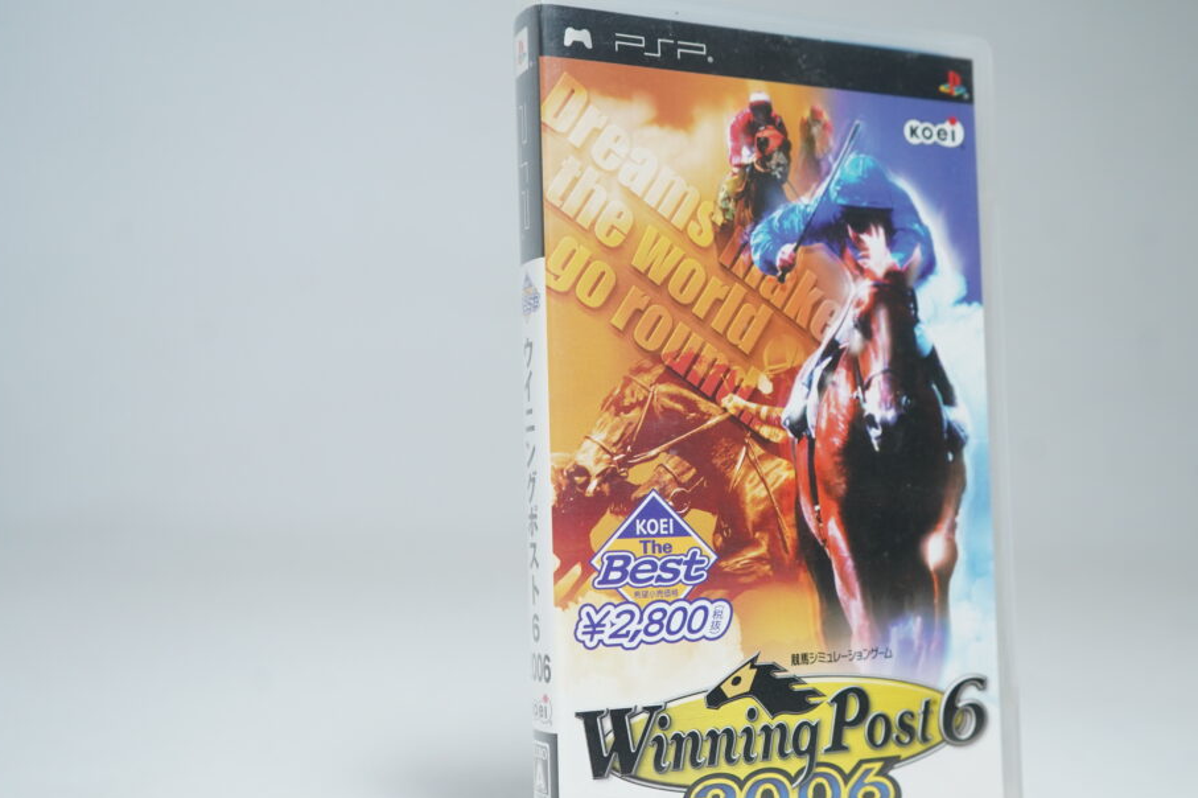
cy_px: 465
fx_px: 1497
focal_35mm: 45
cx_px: 775
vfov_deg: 29.8
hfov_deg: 43.2
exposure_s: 1/40
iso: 1000
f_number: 5
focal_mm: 34
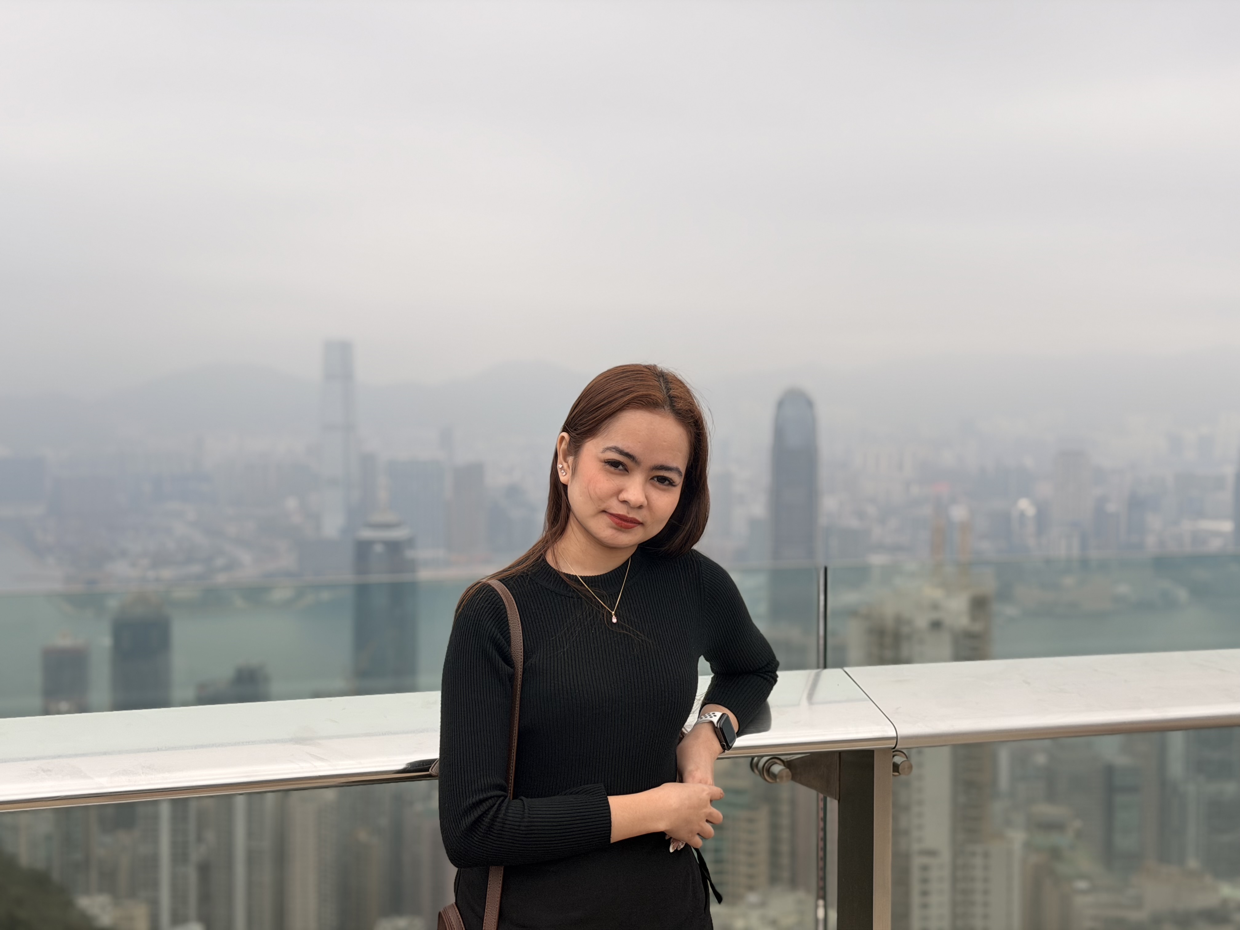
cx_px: 620
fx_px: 1719
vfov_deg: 30.3
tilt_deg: -3.4
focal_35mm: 48
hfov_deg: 39.7
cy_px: 465
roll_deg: +0.0
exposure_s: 1/2577
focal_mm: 6.76
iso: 64
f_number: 1.78
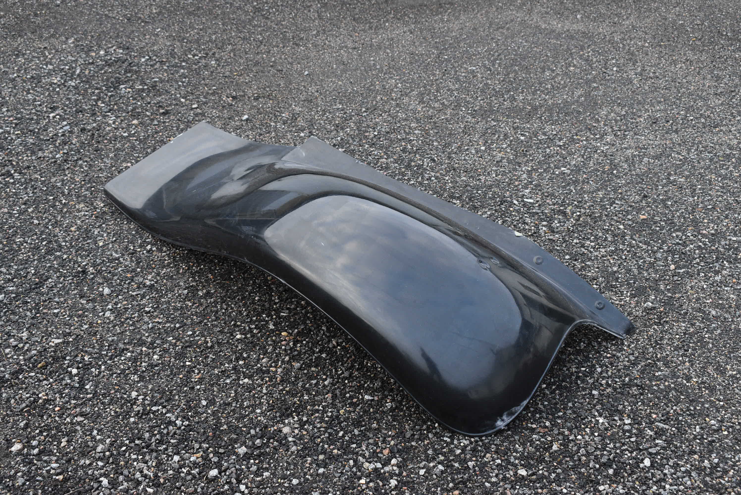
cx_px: 370
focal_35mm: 48
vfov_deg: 28.1
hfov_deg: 41.1
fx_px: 989
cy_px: 248
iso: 1250
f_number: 7.1
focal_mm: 32
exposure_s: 1/200
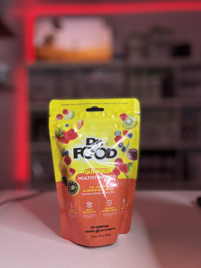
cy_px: 134
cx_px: 100
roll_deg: +0.9
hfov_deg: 53.1
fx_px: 201
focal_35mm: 26
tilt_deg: +0.4
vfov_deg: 67.3
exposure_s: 1/121
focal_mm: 5.7
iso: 125
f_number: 1.5
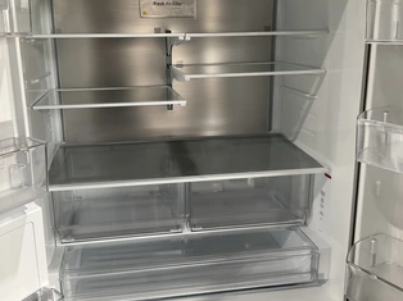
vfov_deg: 38.6
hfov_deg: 50.1
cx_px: 189
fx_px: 430
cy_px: 140
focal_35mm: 37
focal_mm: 3
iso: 64
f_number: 1.8
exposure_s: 1/112
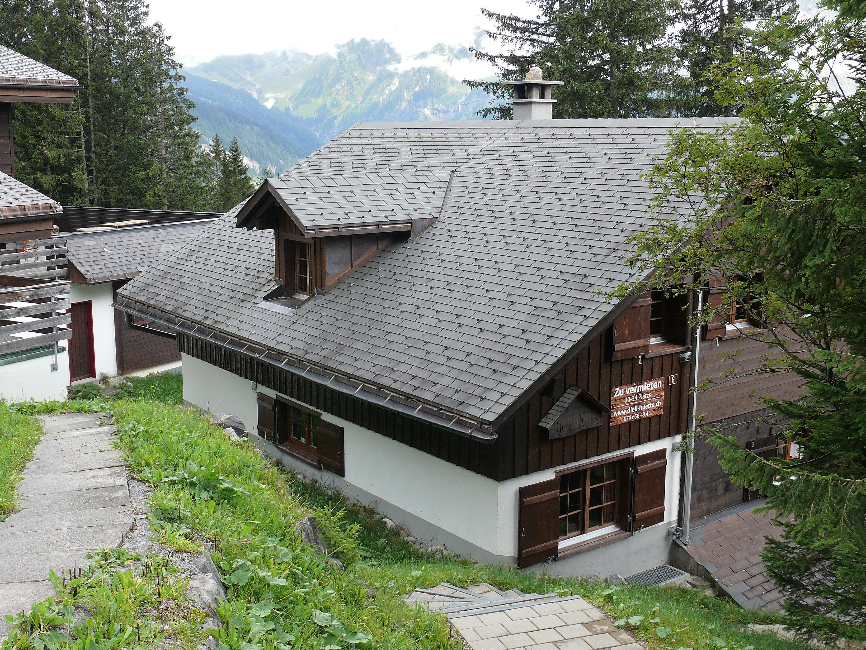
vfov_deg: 35.1
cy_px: 325
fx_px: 1026
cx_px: 433
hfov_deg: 45.8
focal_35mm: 41
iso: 100
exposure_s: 1/125
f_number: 4
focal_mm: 8.7
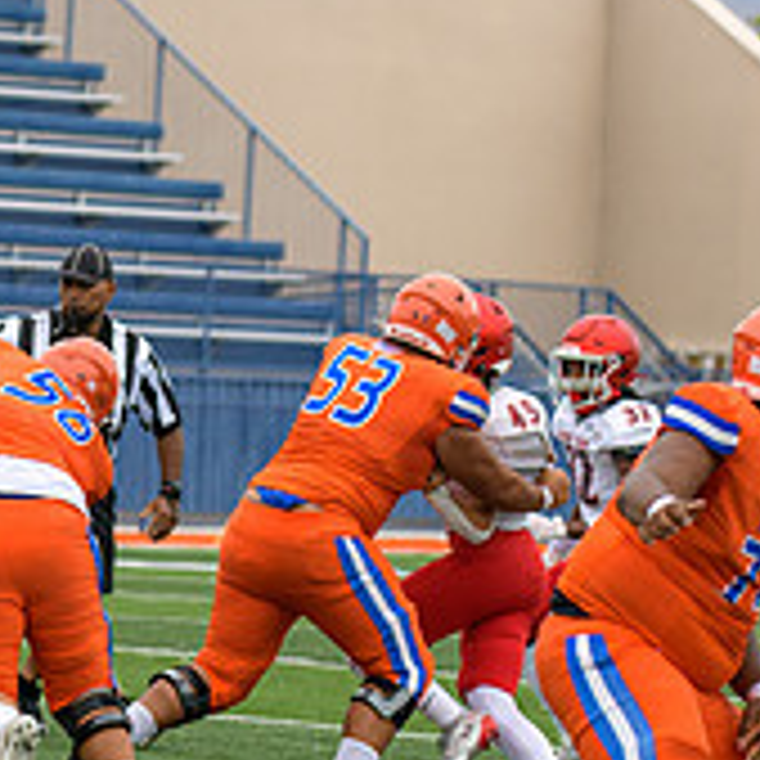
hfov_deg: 4.4
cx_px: -301
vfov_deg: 4.4
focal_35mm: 394
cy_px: 483
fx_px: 9787
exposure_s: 1/1000
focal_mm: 135
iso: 400
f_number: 3.5
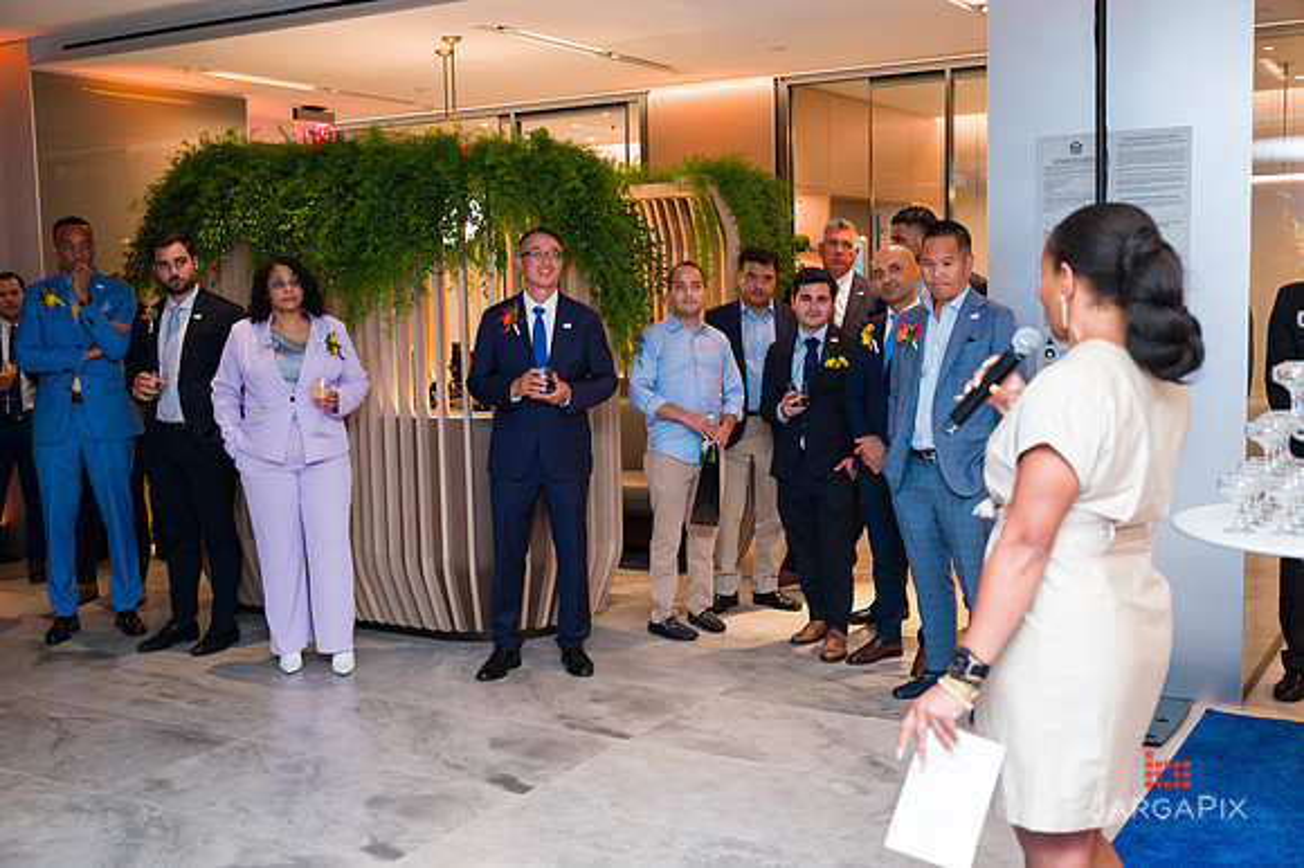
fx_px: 1389
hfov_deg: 50.3
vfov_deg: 34.7
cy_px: 434
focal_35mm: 38
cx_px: 652
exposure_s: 1/160
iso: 800
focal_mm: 38
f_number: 3.2
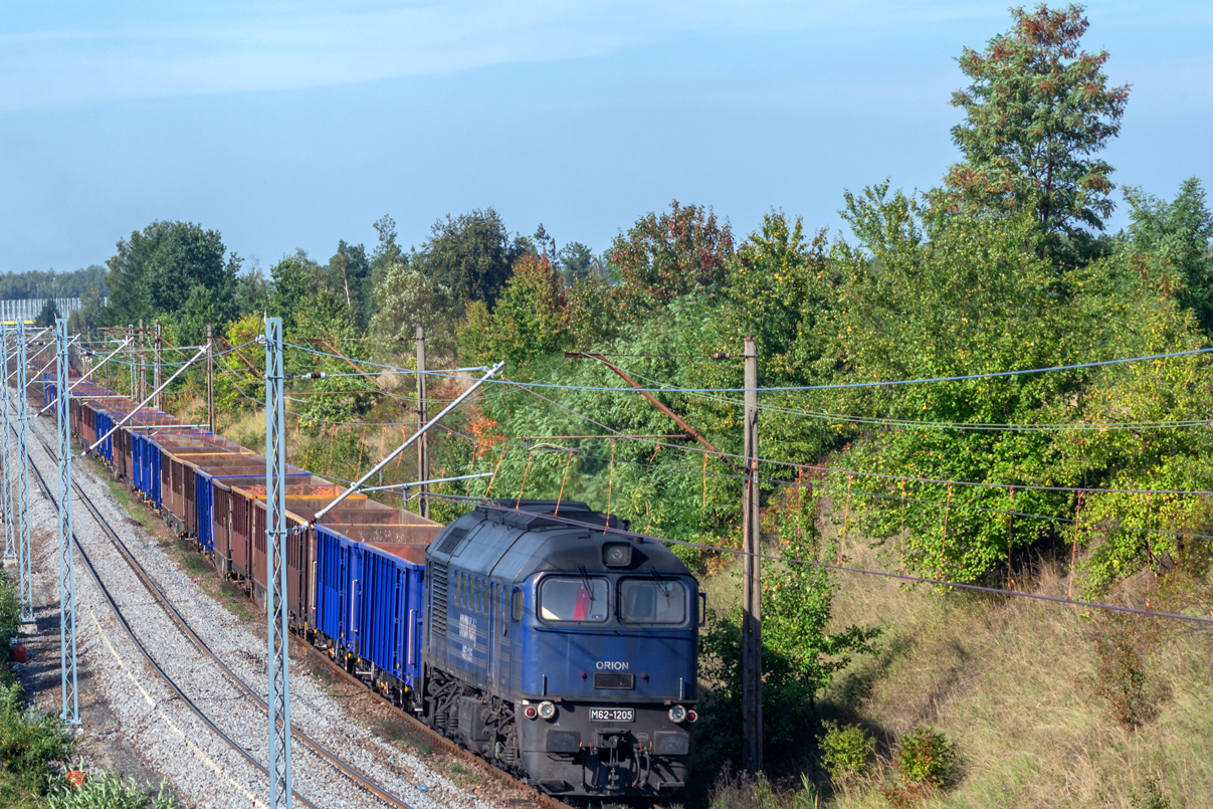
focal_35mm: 171
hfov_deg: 12.0
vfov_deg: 8.0
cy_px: 474
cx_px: 439
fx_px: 5762
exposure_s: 1/320
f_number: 8
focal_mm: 86
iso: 100
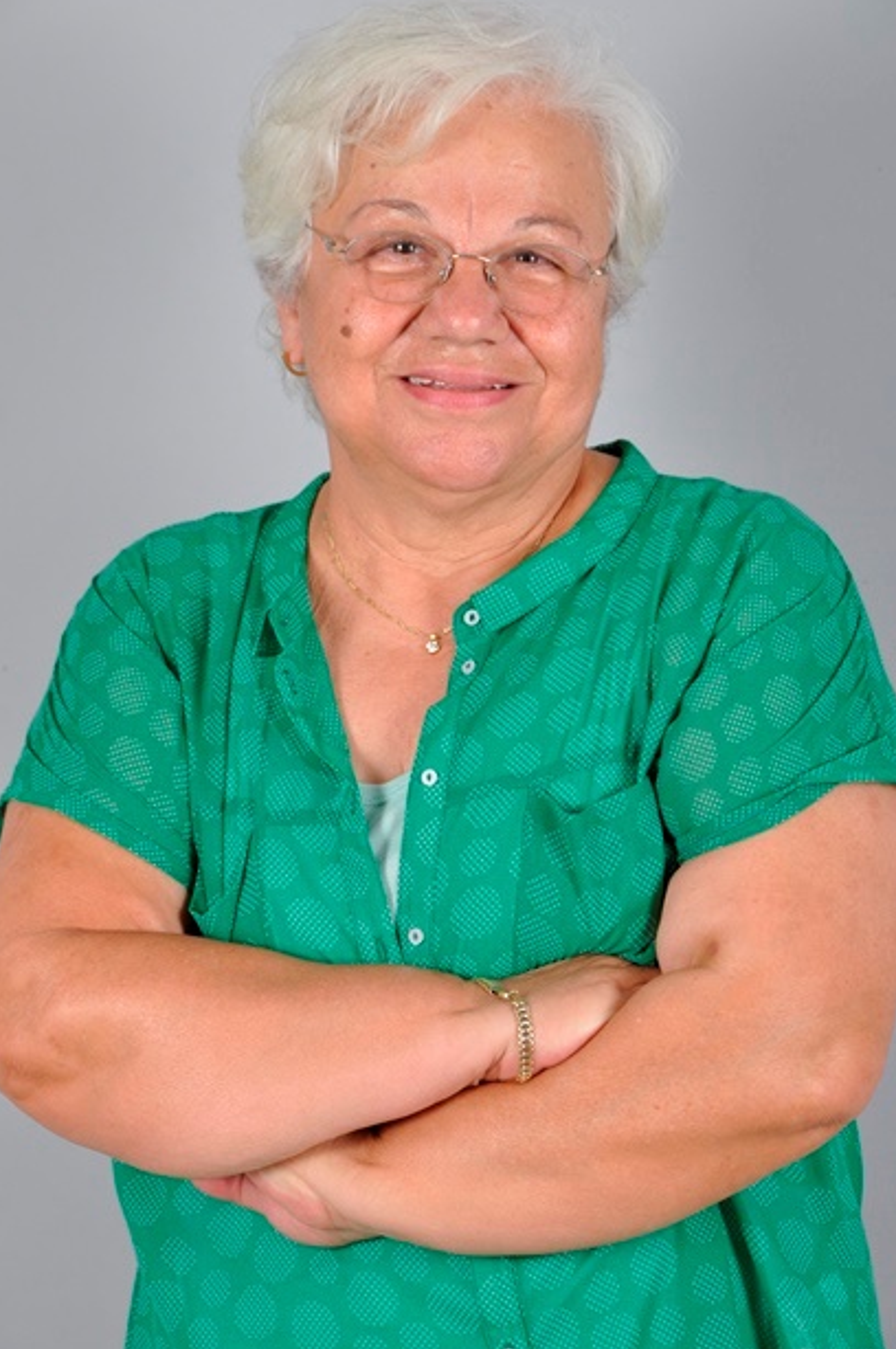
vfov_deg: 16.4
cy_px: 657
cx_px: 449
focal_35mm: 125
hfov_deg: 10.9
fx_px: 4677
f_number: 8
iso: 200
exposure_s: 1/125
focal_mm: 80
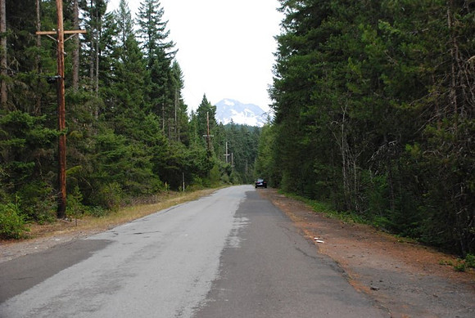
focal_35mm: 42
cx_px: 238
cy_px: 159
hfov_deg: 46.3
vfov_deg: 32.0
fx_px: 555
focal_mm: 28
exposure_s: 1/4000
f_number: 4
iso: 1600
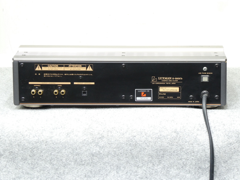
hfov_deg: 13.1
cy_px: 90
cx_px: 120
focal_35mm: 151
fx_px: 1047
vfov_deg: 9.8
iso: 200
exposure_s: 1/2.5
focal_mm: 27.1
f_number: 5.4
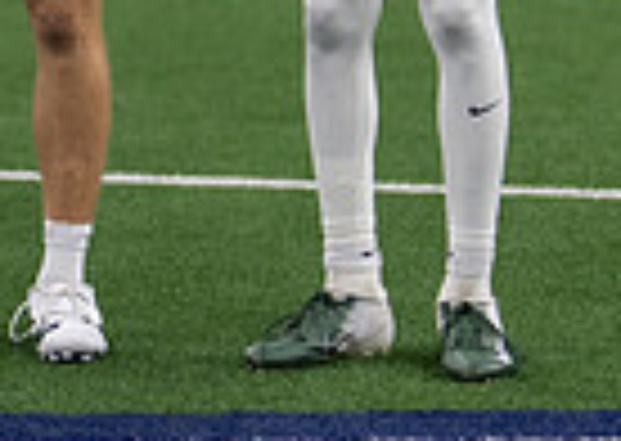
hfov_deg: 6.6
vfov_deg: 4.7
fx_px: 5316
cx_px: -114
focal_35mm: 302
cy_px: -60
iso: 250
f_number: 1.2
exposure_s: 1/1000
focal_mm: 50
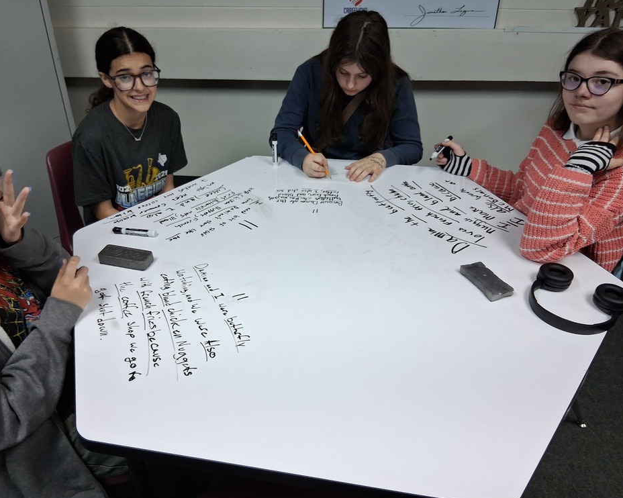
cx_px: 288
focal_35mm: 28
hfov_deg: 62.1
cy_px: 250
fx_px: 516
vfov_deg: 51.5
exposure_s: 1/50
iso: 250
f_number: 1.8
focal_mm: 3.98
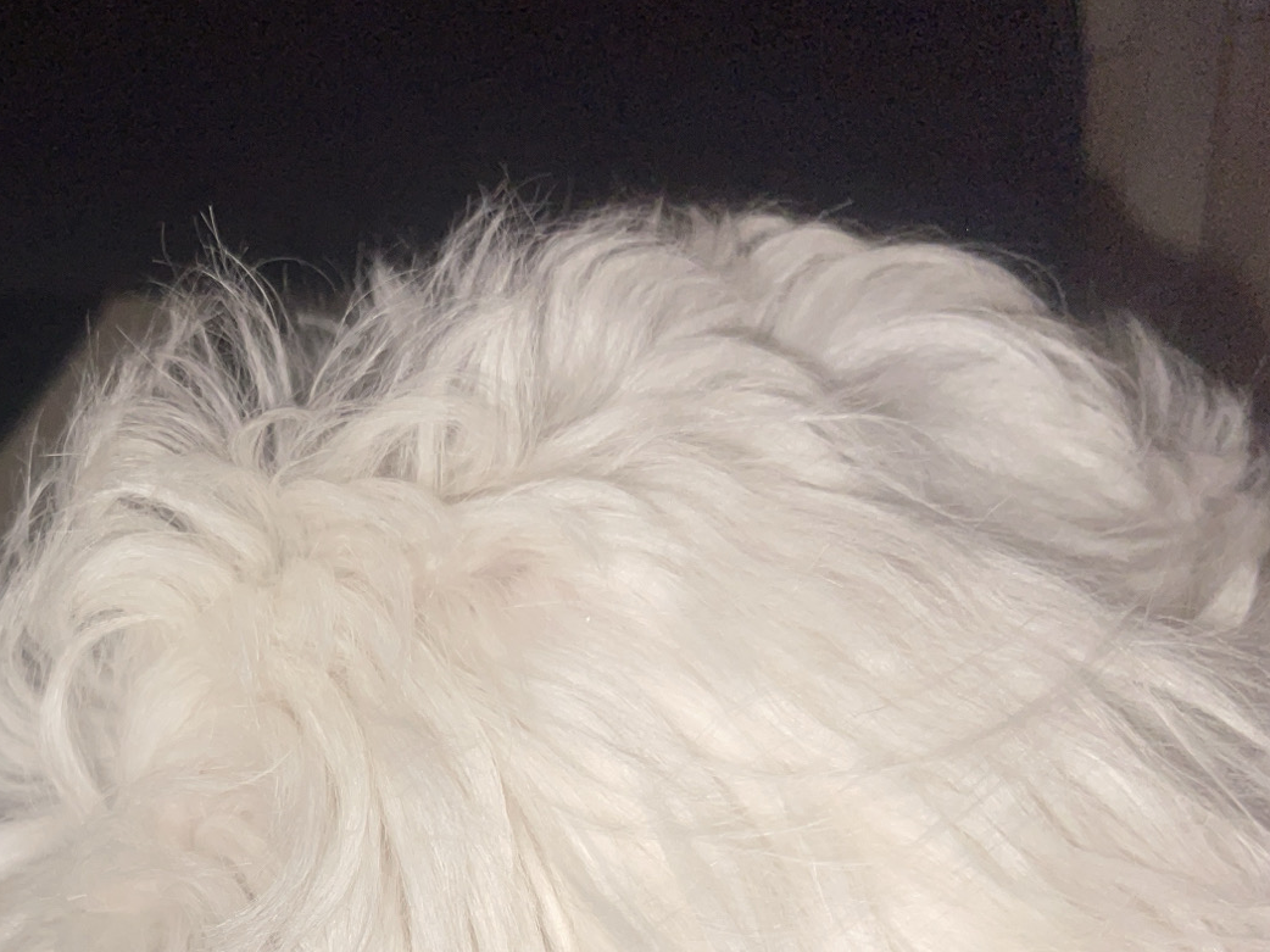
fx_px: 1761
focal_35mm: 48
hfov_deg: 38.0
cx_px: 228
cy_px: 901
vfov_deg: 28.8
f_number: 1.6
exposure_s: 1/4
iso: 32
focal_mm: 5.1
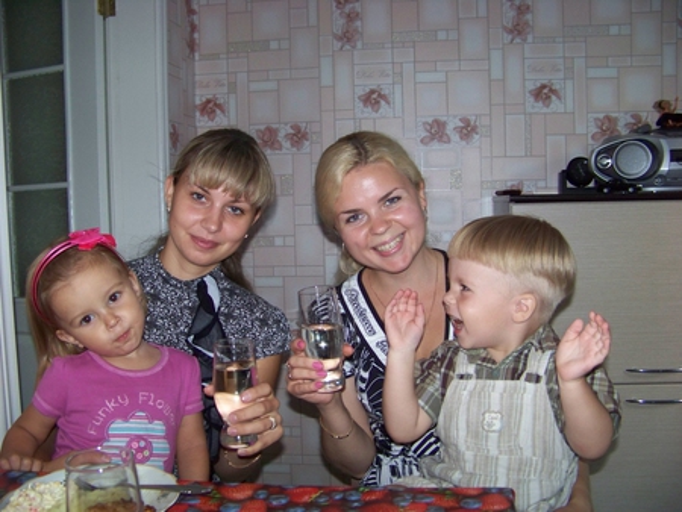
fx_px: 710
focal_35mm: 36
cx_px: 341
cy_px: 256
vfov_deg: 39.7
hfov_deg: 51.3
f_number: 2.8
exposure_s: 1/30
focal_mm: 5.85
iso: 200
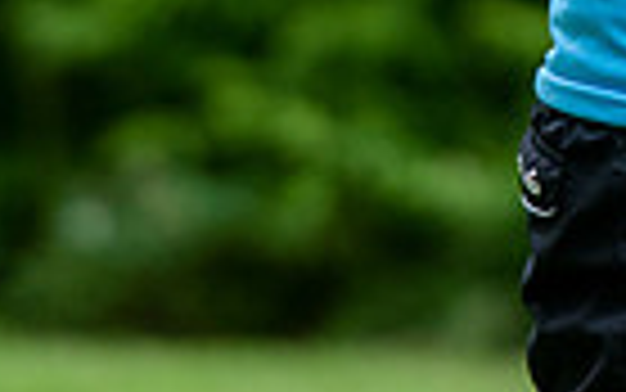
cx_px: 441
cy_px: -466
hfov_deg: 1.6
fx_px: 21829
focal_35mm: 1279
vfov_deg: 1.0
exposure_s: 1/800
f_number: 2.8
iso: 800
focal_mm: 200
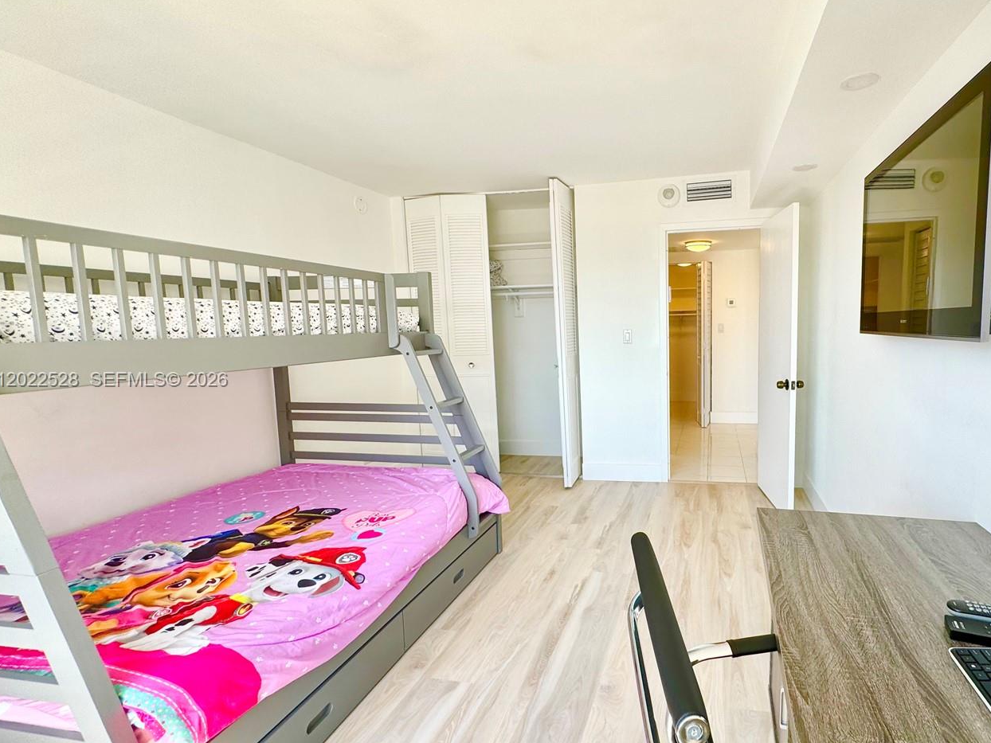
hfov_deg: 86.1
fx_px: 515
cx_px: 617
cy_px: 381
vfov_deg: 71.6
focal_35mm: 18
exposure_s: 1/164
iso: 40
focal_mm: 2.22
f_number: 2.2
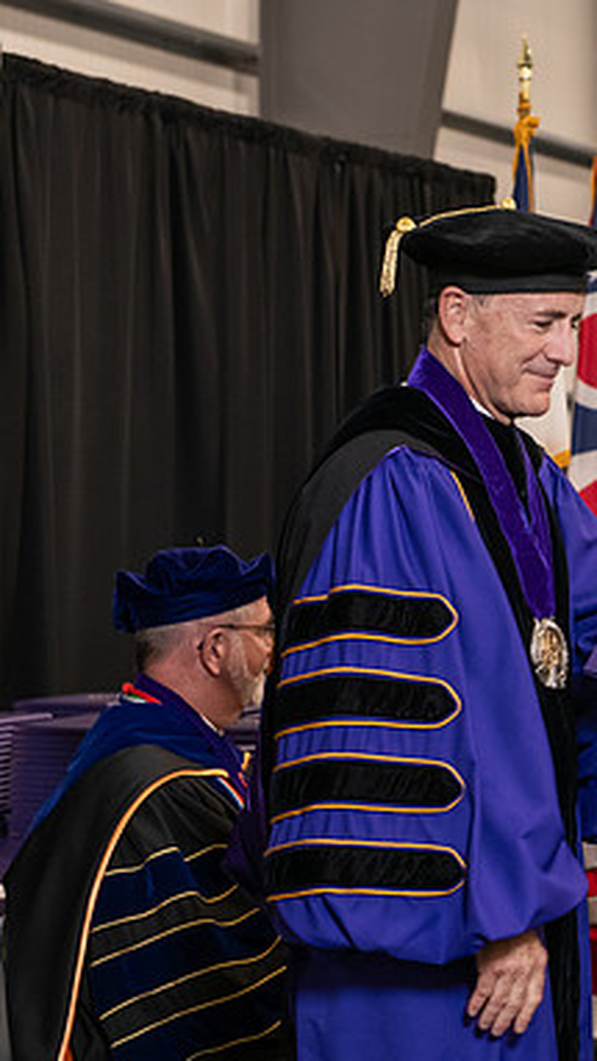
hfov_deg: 11.3
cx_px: 691
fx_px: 2954
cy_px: 532
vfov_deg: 20.4
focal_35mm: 105
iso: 2000
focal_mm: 66
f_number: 5
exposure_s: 1/125
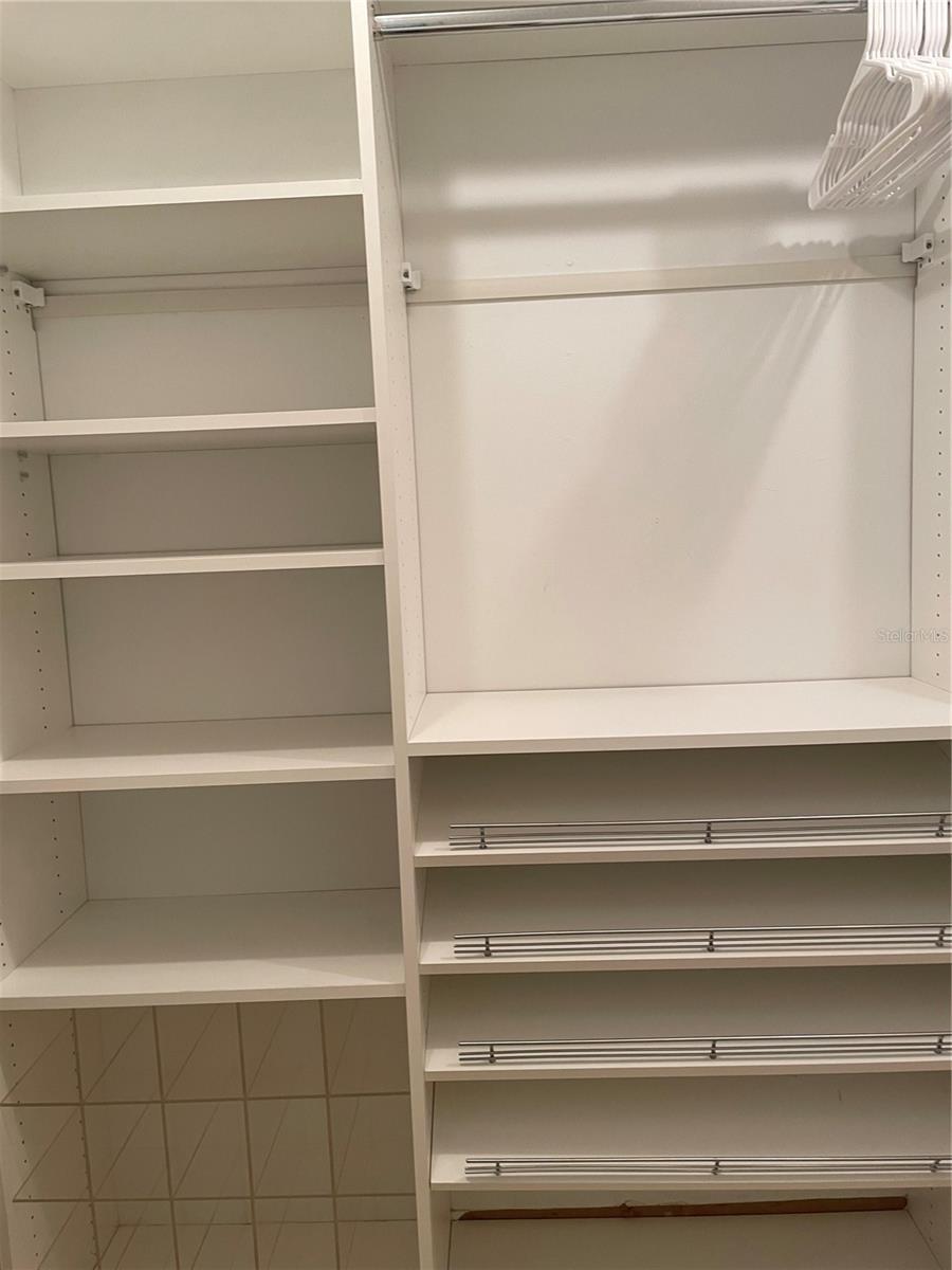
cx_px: 476
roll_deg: +2.3
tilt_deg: -6.1
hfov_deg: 53.1
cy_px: 635
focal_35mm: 26
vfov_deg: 67.3
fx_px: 953
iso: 100
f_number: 1.6
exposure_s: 1/60
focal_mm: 4.2
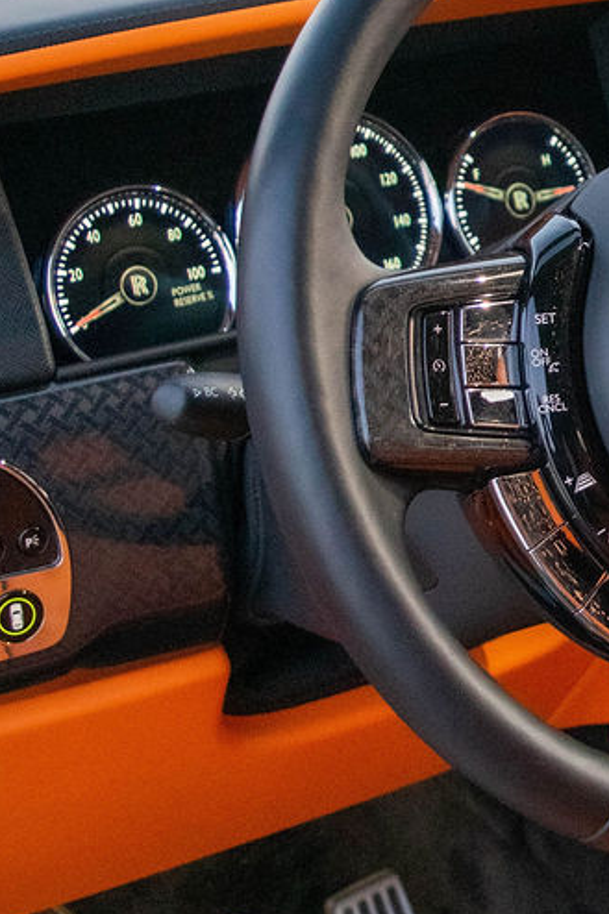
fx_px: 2133
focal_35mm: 84
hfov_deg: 15.1
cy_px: 209
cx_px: 898
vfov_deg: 23.9
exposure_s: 1/60
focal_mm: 18
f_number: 3.5
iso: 1600
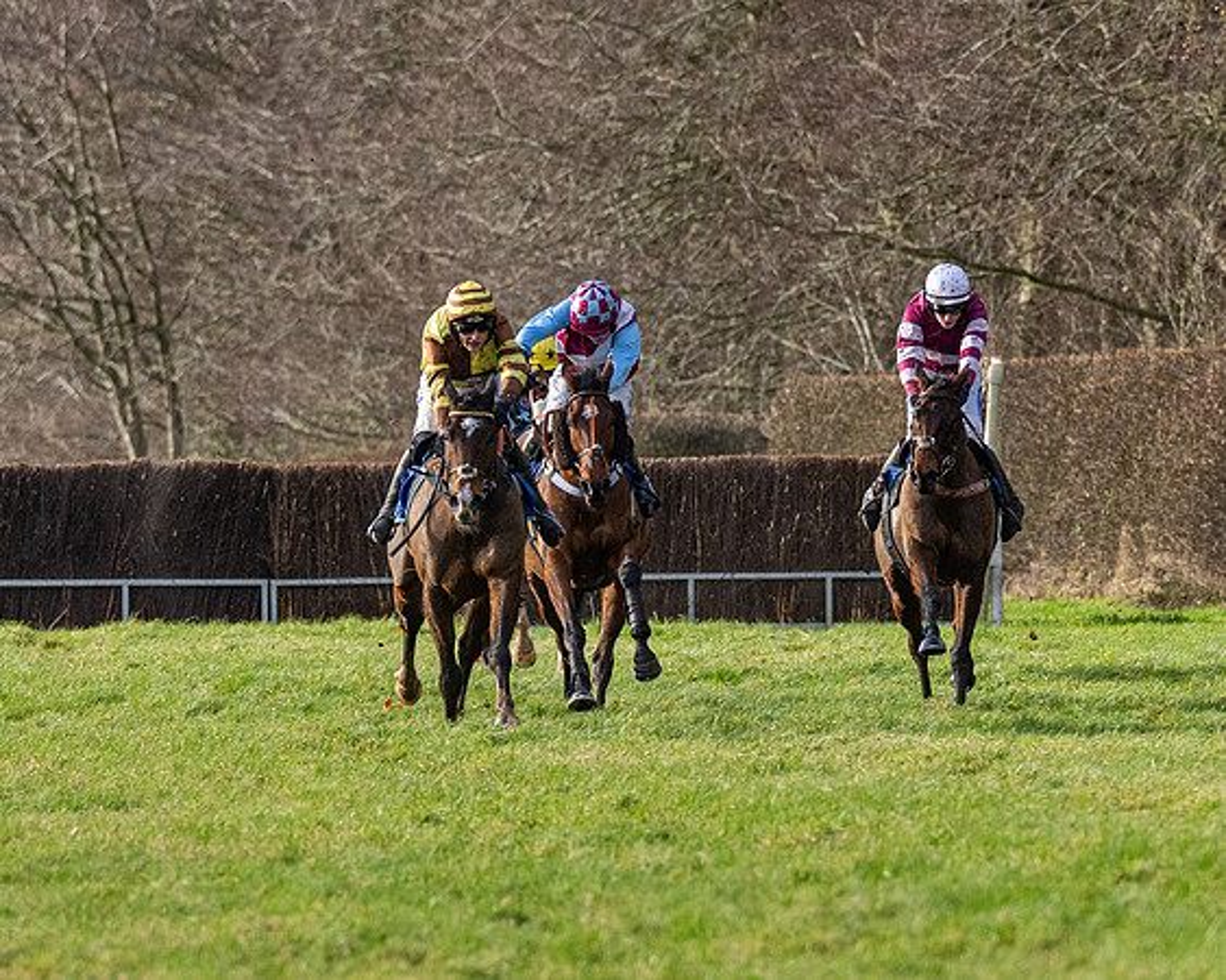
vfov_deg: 2.5
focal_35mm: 611
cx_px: 469
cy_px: 773
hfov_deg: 3.2
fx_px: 22171
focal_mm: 200
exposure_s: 1/2500
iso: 800
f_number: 4
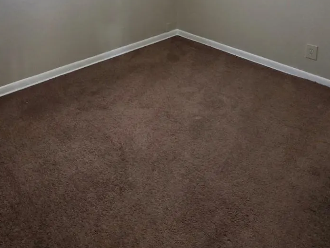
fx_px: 286
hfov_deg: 59.7
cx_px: 140
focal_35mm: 30
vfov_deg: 39.2
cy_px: -19
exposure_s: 1/60
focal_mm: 2.2
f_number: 1.9
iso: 400
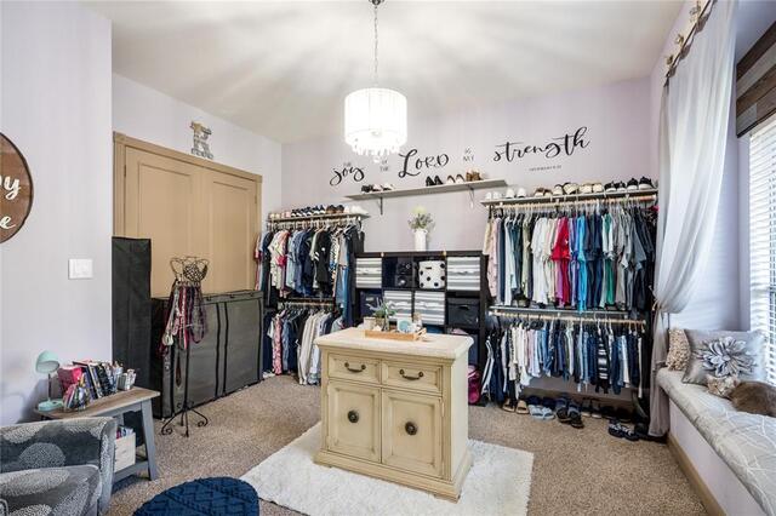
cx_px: 388
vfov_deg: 73.7
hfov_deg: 96.8
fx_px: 345
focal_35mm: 16
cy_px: 258
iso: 320
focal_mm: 16
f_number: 10
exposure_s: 1.3
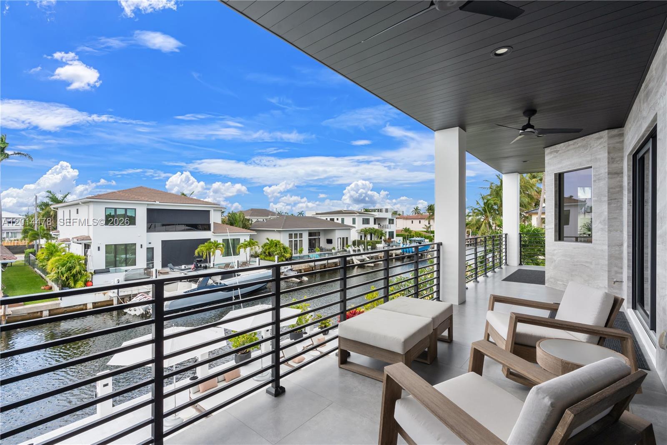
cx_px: 334
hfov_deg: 96.7
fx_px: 296
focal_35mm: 16
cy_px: 222
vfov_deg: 73.7
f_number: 11
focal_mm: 16
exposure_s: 1/400
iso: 500
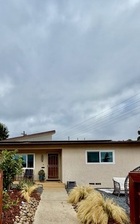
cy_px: 164
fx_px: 134
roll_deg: -1.0
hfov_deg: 53.4
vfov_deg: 74.7
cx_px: 41
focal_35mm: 22
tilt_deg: +3.5
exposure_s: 1/770
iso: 32
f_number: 2.2
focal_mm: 2.22
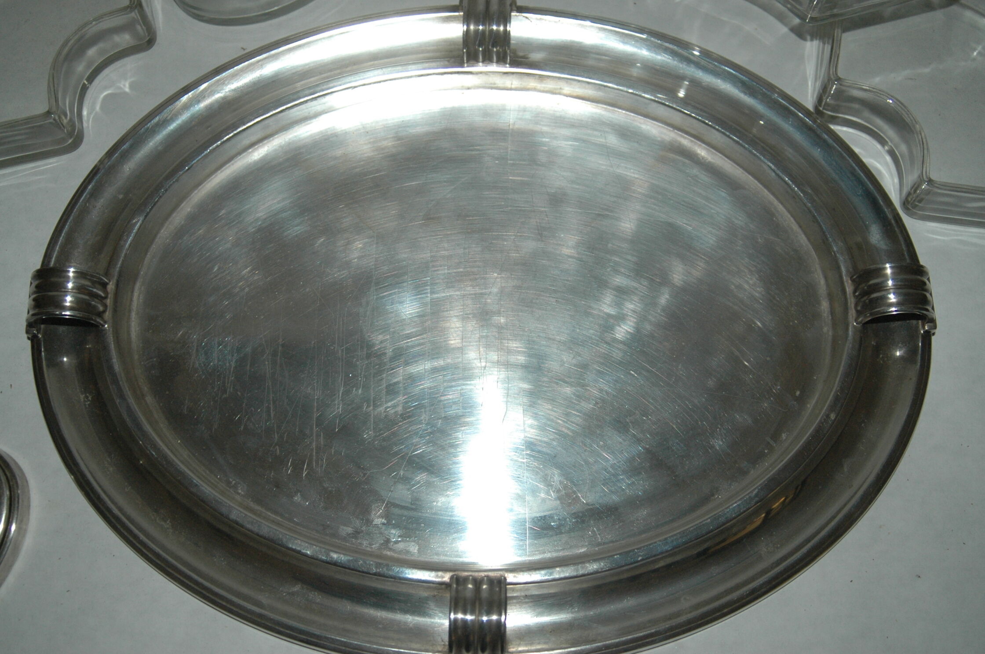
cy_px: 327
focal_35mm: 42
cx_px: 492
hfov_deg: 46.4
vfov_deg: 31.8
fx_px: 1148
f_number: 3.5
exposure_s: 1/60
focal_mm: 28
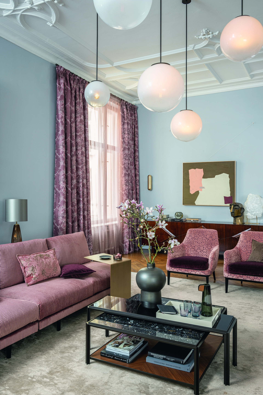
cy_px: 198
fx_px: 334
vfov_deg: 61.1
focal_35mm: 30
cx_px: 132
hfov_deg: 43.0
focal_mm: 30.5
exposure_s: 1/2
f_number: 11
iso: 100
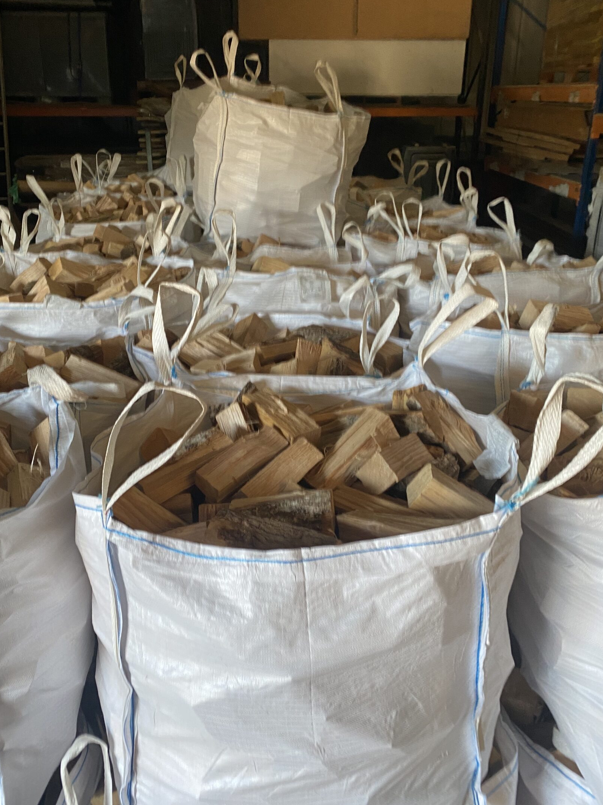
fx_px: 720
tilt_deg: -20.2
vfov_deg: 58.4
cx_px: 273
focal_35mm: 31
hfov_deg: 45.4
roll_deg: -0.1
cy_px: 404
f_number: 1.8
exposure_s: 1/60
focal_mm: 4.25
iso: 160
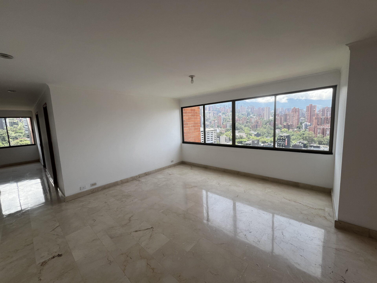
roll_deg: +2.2
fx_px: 142
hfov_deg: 106.2
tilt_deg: -7.5
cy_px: 142
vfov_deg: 89.9
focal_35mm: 13
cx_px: 188
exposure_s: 1/357
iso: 32
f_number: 1.8
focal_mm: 1.57
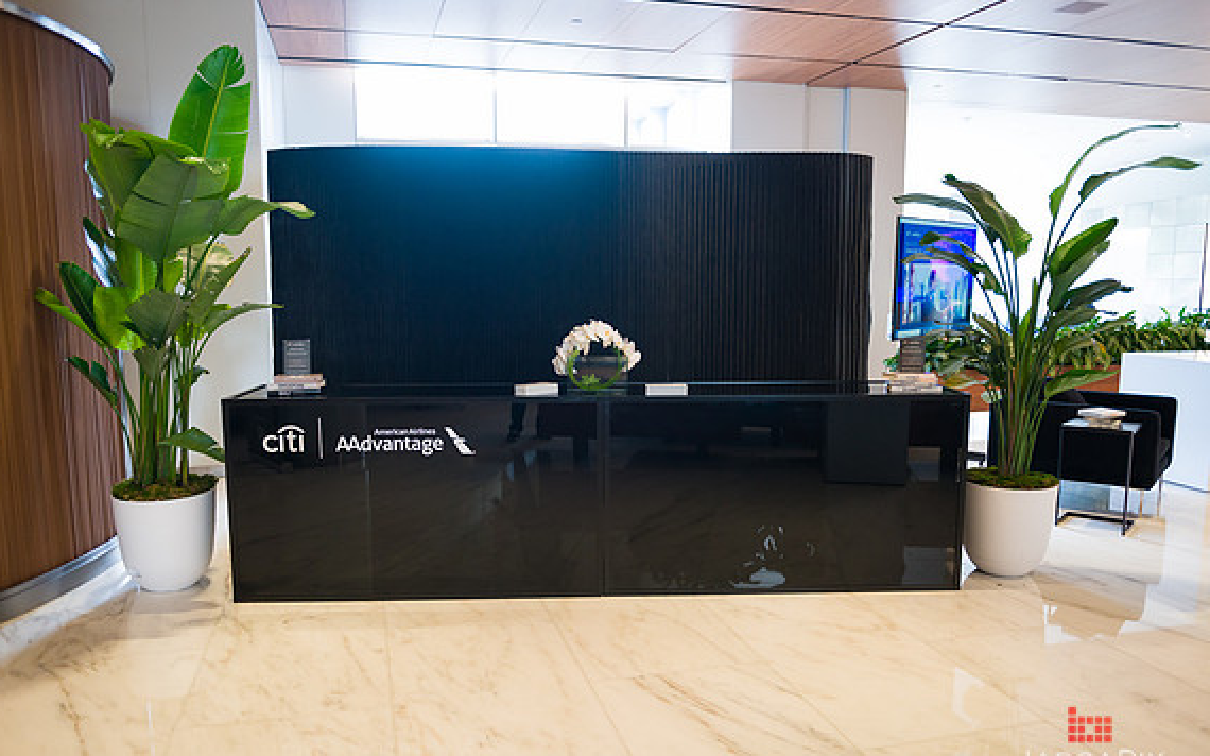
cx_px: 603
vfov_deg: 44.5
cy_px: 408
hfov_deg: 66.5
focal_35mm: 28
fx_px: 923
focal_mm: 27
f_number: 3.2
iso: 1250
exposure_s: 1/200
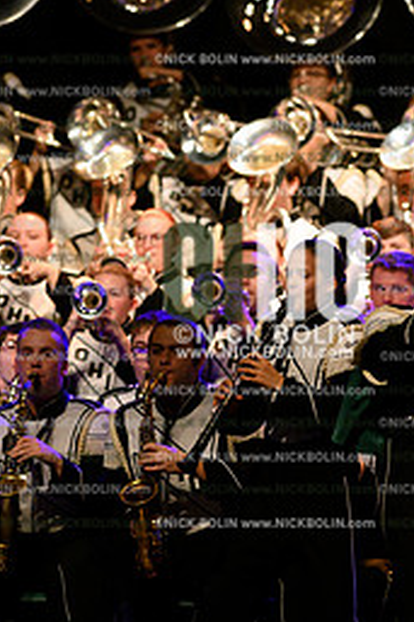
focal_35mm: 526
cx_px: 264
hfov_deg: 2.6
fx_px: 9085
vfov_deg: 3.9
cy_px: 290
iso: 6400
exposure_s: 1/500
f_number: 4
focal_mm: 300
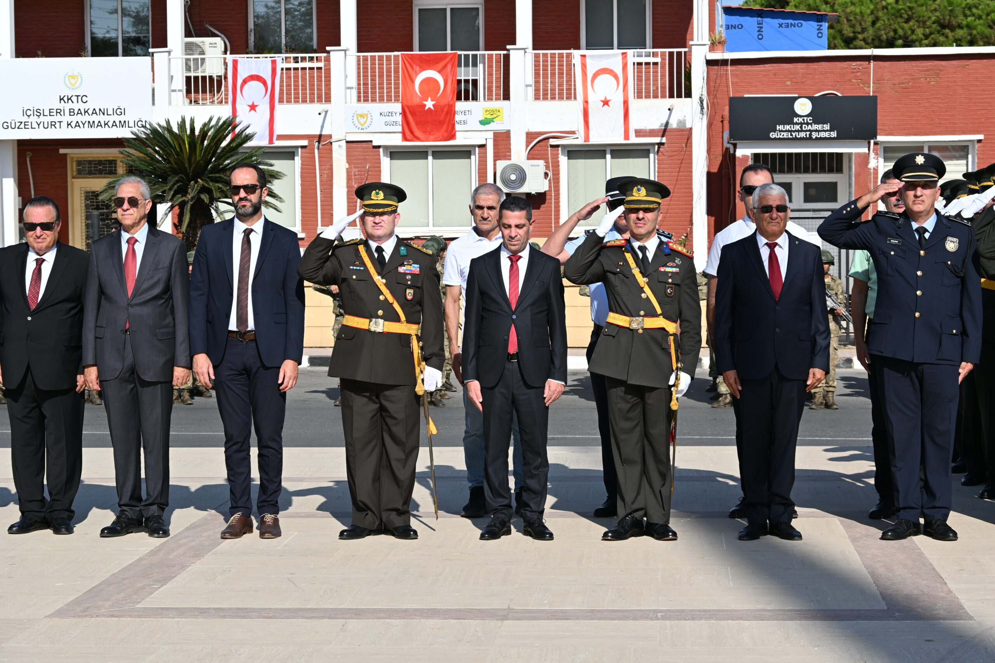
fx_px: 2363
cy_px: 332
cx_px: 498
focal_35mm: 86
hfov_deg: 23.8
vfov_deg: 16.0
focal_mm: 57
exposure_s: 1/400
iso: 100
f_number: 7.1
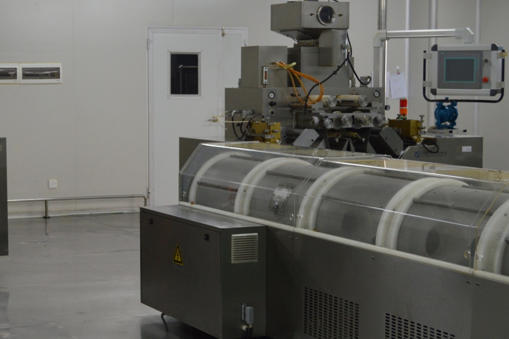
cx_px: 91
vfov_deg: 16.8
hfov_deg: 24.6
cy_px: 183
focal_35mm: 81
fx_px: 1145
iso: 400
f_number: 4.5
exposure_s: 1/30
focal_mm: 28
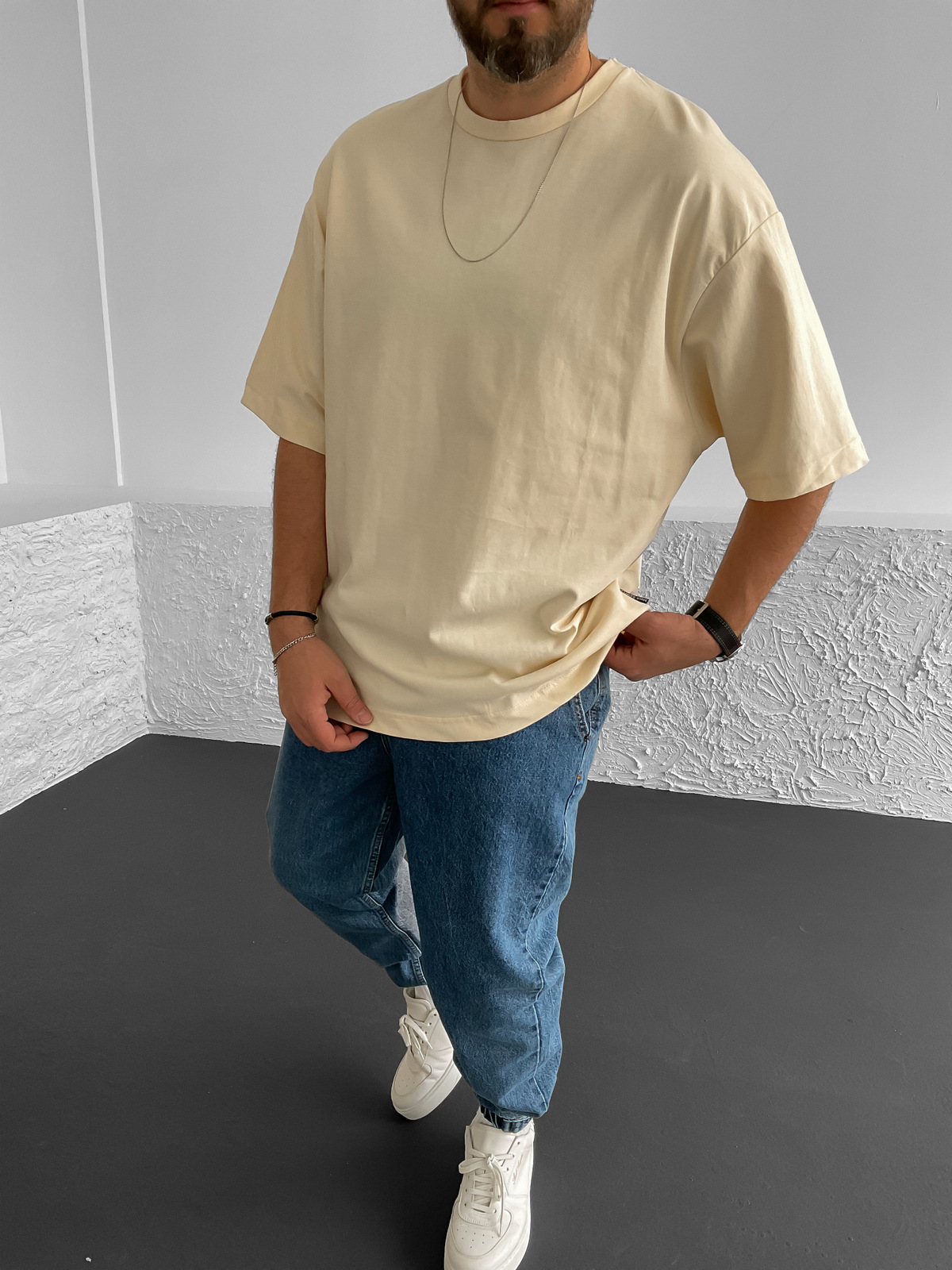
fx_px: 1063
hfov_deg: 48.2
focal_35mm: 29
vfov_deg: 61.7
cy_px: 635
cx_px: 476
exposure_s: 1/120
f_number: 1.8
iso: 64
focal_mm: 3
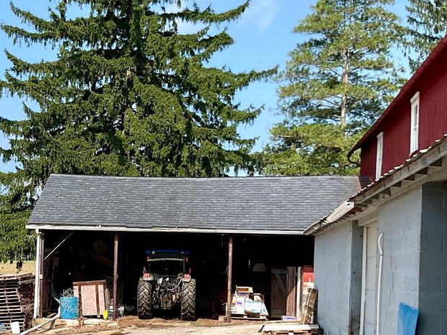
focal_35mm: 67
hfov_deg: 27.7
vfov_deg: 21.6
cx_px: 24
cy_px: 268
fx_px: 865
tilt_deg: -0.5
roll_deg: -2.7
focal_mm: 3
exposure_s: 1/2058
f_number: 1.8
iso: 16
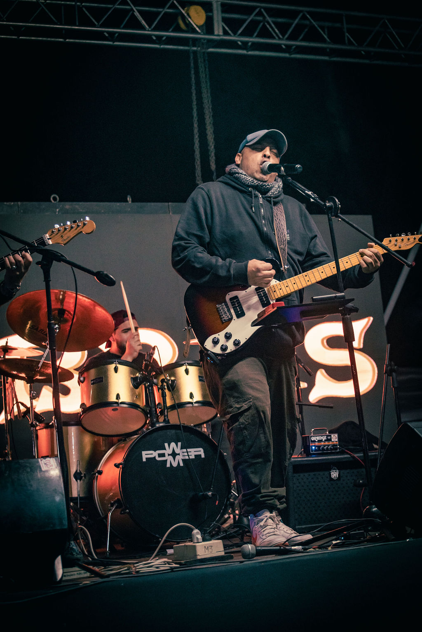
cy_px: 316
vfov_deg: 28.8
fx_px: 1230
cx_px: 211
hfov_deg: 19.5
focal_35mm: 70
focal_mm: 70
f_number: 4.5
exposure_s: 1/200
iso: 2000
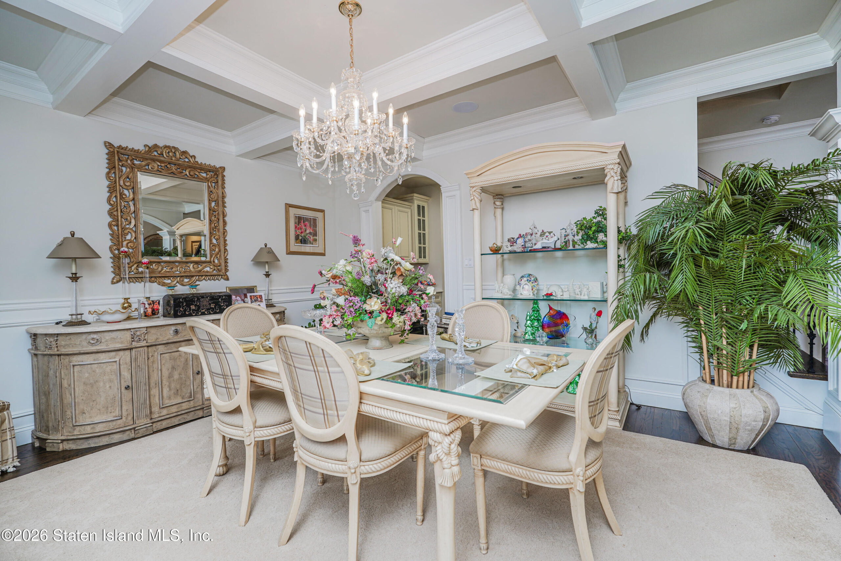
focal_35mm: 16
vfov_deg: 73.8
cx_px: 420
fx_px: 374
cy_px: 280
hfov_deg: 96.7
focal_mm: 16
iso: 50
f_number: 4
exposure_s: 1/30
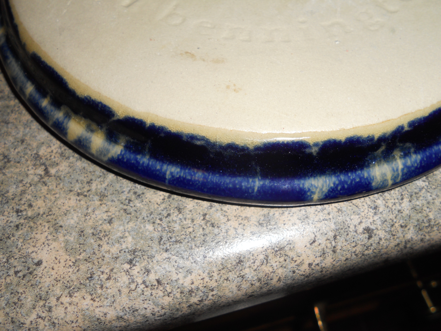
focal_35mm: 32
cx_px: 220
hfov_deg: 56.8
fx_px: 408
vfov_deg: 44.2
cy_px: 166
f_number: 8.8
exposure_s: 1/25
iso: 80
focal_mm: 5.8
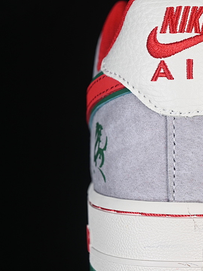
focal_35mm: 109
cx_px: 185
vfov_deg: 18.0
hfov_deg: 13.5
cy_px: 136
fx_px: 852
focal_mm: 50
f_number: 7.1
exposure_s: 1/80
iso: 160
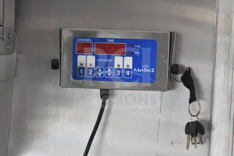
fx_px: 536
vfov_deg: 16.6
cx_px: 117
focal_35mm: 82
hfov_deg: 24.6
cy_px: 78
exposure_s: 1/100
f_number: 5.6
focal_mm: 55
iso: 10000
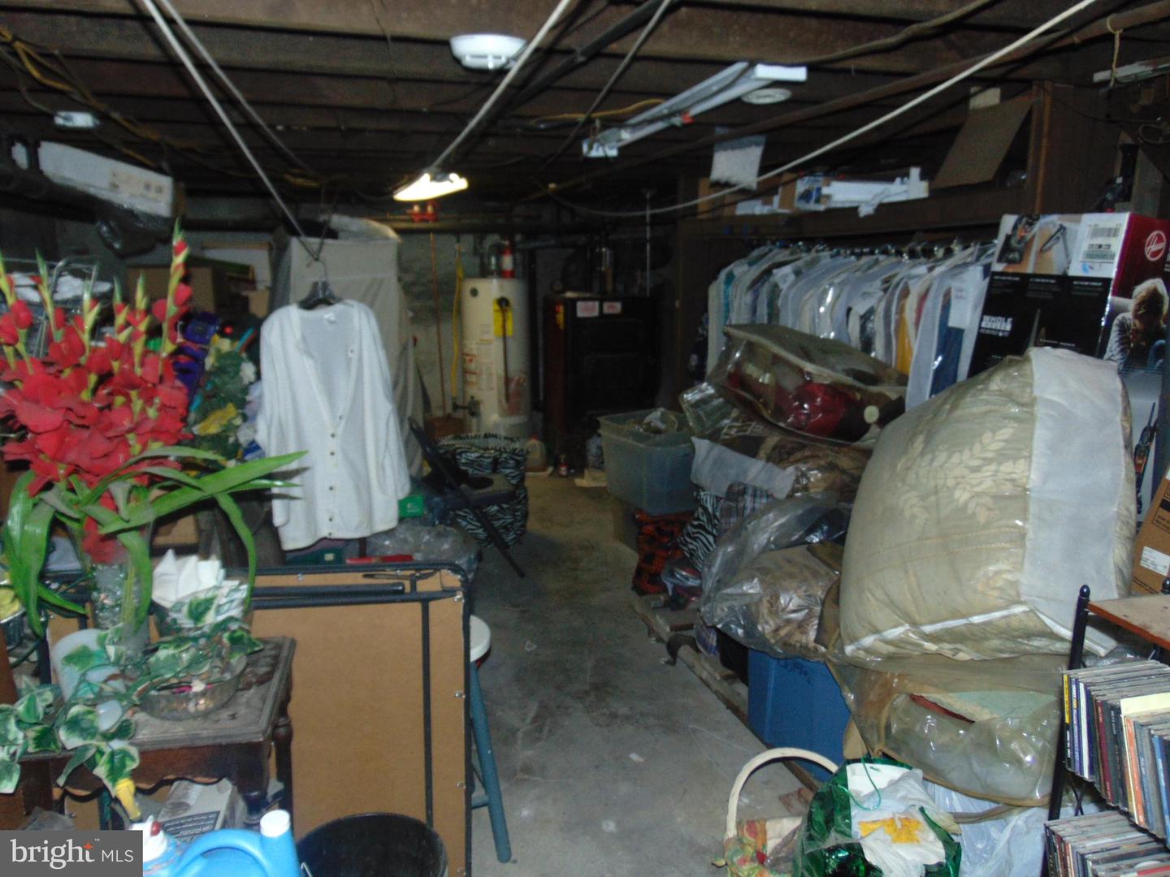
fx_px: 845
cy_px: 438
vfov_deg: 54.9
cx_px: 585
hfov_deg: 69.4
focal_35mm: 25
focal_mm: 4.5
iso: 200
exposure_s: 1/30
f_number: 3
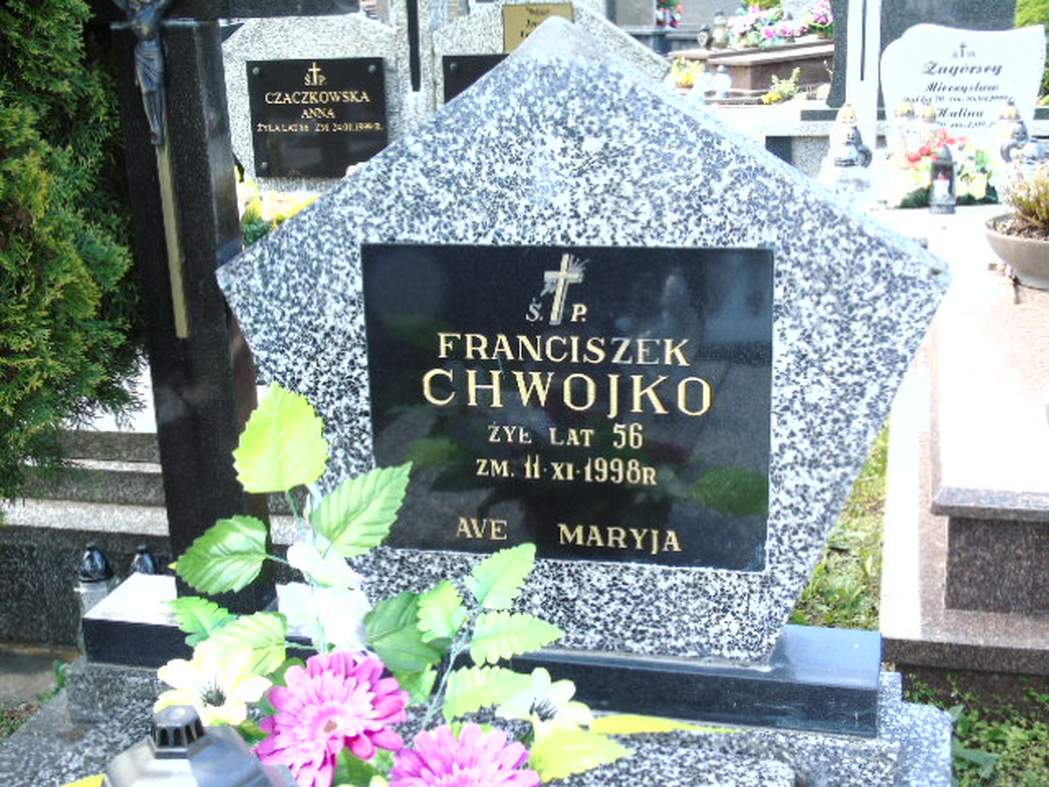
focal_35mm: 46
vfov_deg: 31.5
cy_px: 394
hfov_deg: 41.2
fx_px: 1394
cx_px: 524
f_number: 4.1
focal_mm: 8.2
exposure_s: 1/50
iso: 80
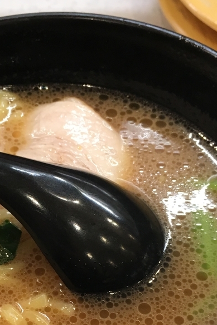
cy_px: 270
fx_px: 561
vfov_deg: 31.4
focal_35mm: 62
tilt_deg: -58.3
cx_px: 42
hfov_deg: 21.6
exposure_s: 1/30
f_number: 2.2
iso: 40
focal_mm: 4.15
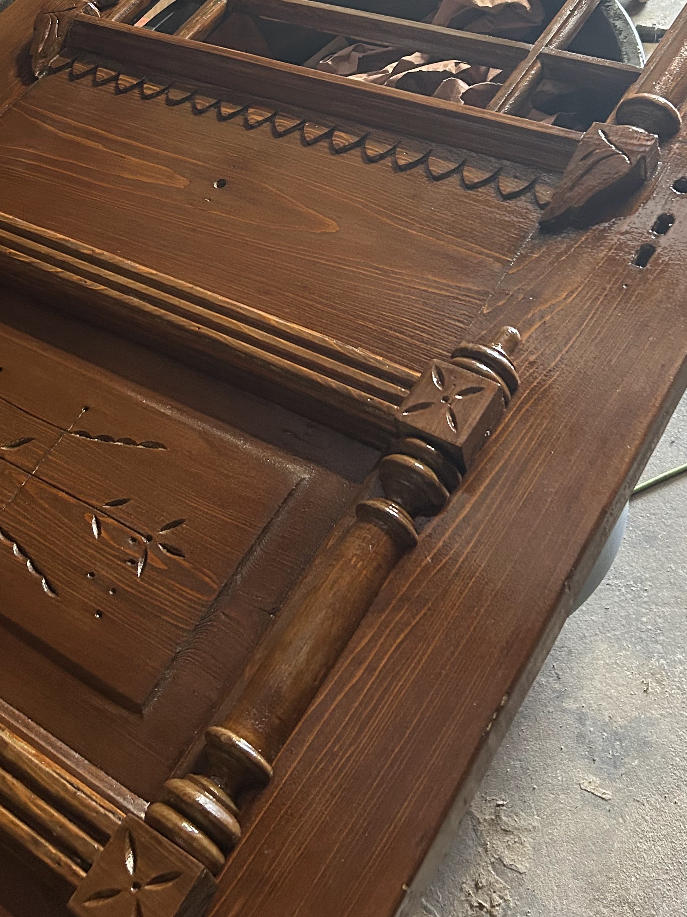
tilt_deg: -41.5
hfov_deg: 32.1
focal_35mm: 45
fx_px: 1191
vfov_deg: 40.6
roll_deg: +18.6
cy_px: 200
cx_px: 289
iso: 400
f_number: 1.5
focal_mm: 5.7
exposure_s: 1/40
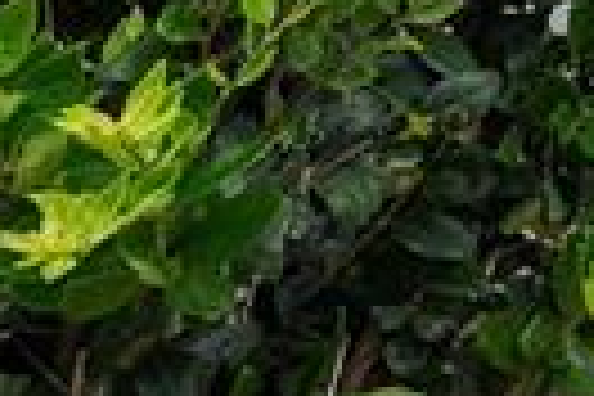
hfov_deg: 10.5
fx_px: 2046
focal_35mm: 124
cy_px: -968
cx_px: 1868
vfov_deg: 8.4
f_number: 8
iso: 400
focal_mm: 16
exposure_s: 1/200
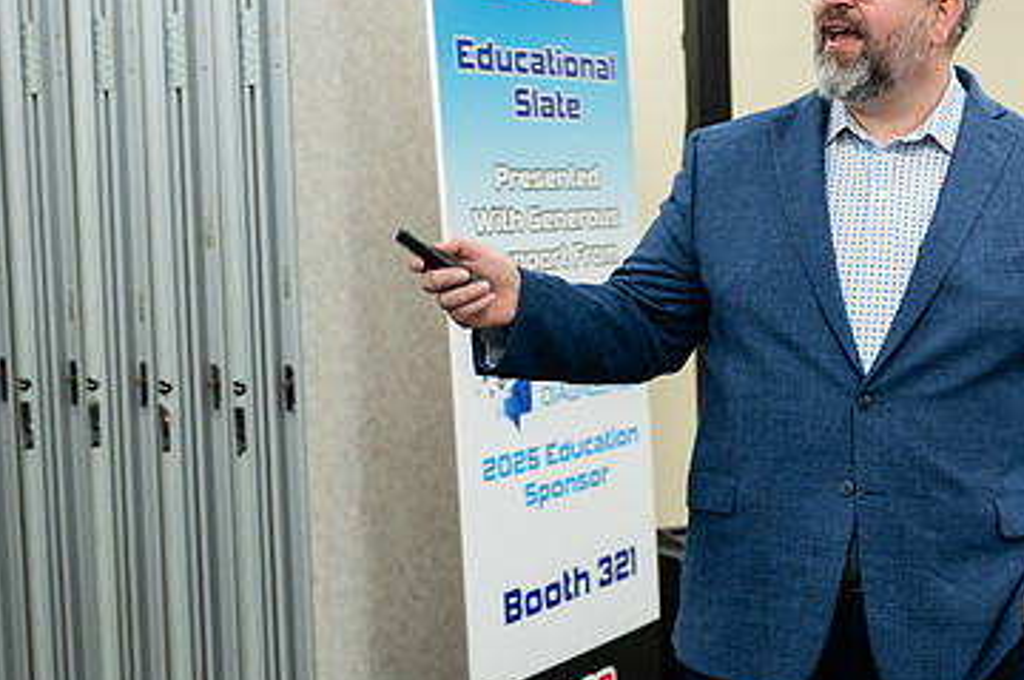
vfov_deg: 16.8
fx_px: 2301
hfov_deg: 24.9
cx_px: 715
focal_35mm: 81
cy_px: 236
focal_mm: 46
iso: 1600
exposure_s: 1/200
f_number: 4
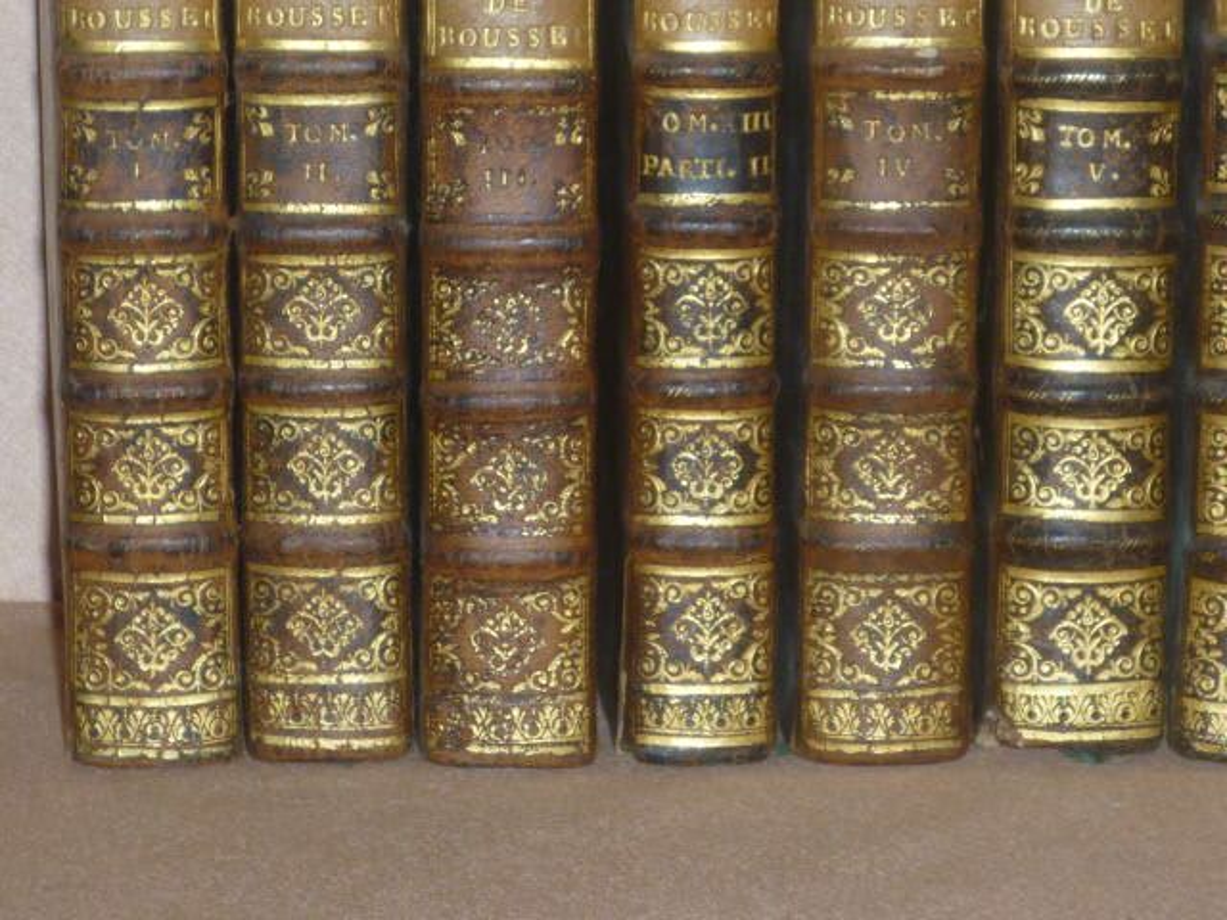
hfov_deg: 14.8
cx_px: 614
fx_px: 4714
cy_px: 460
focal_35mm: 133
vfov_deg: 11.1
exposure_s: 1/40
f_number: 5.4
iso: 100
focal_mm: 12.2
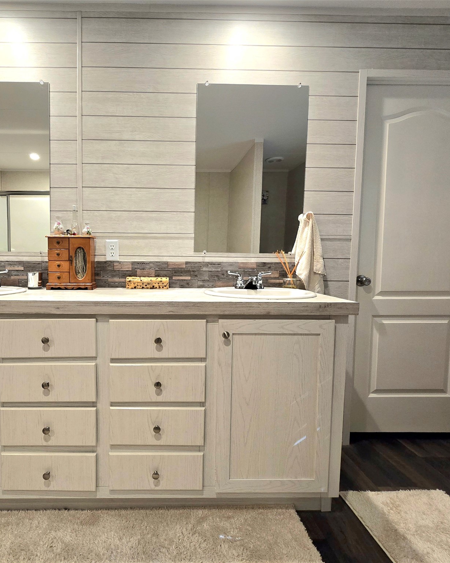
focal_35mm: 17
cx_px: 158
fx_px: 283
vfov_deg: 89.6
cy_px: 282
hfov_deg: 75.1
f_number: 2.2
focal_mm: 2.2
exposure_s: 1/60.2
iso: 200
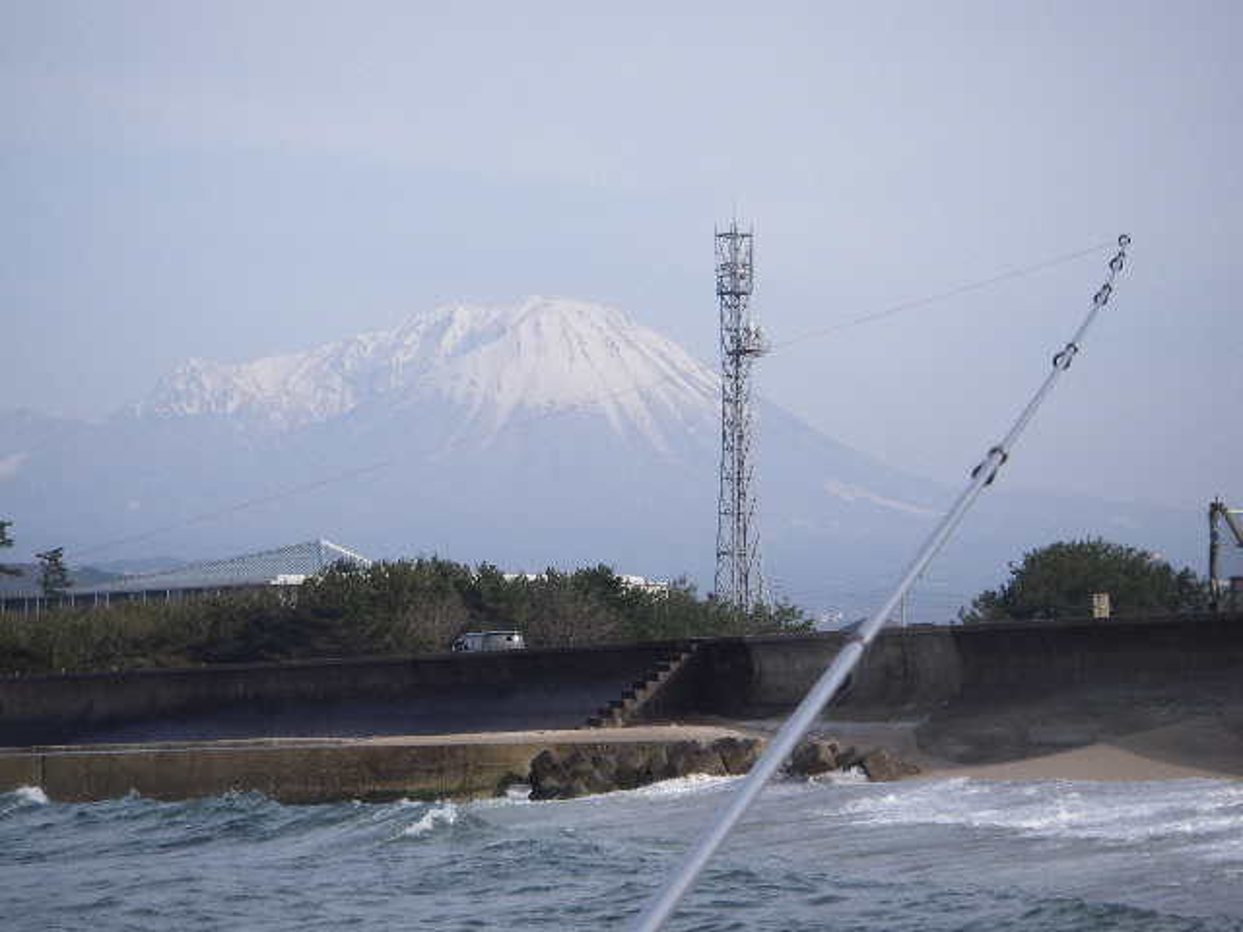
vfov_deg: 13.0
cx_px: 622
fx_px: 4094
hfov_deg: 17.3
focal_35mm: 114
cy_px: 466
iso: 80
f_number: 4
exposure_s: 1/640
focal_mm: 18.9
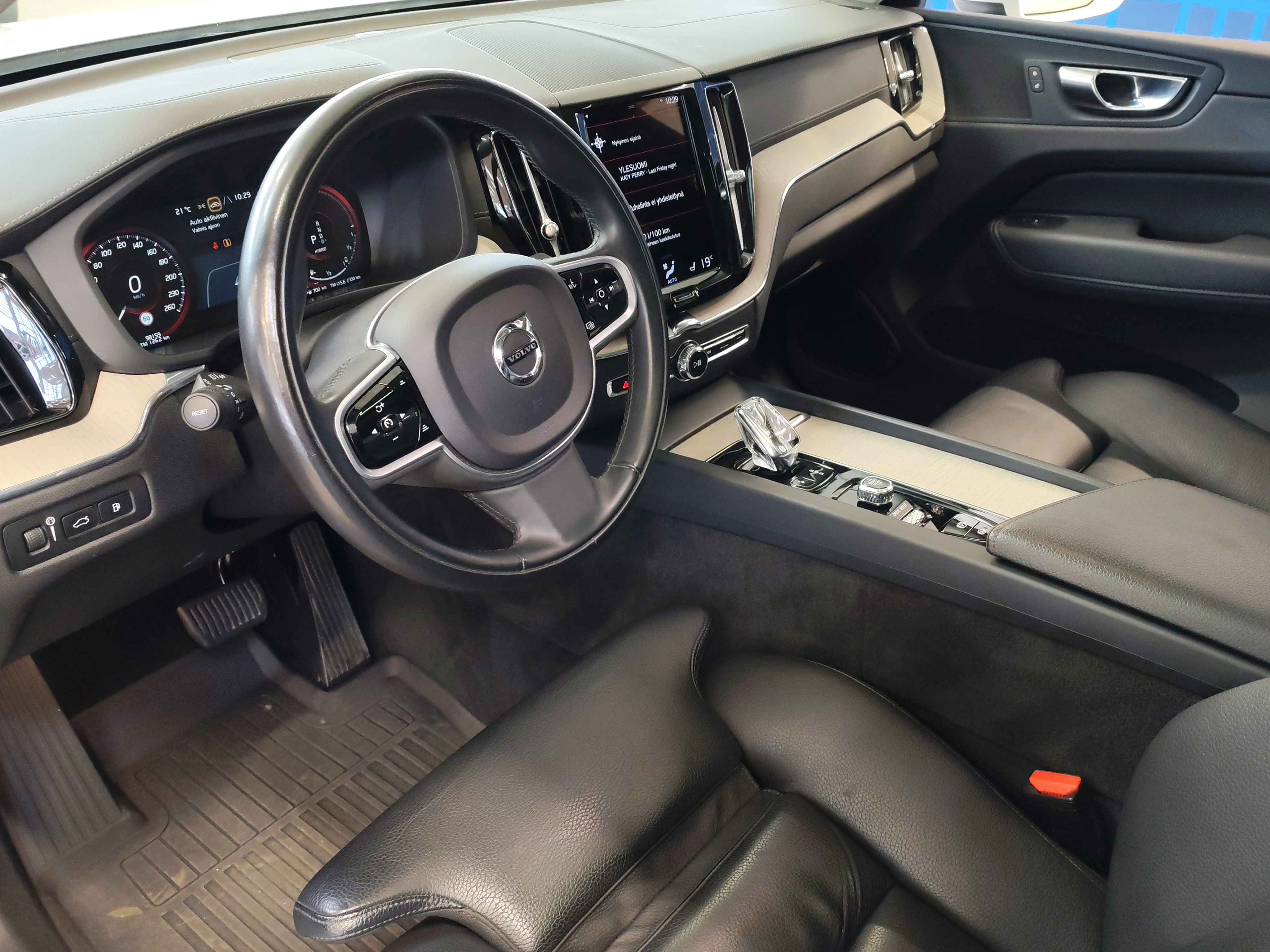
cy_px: 476
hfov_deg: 58.4
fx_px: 1137
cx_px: 635
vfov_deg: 45.4
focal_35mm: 31
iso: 1000
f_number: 1.9
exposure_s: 1/50
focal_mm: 6.12
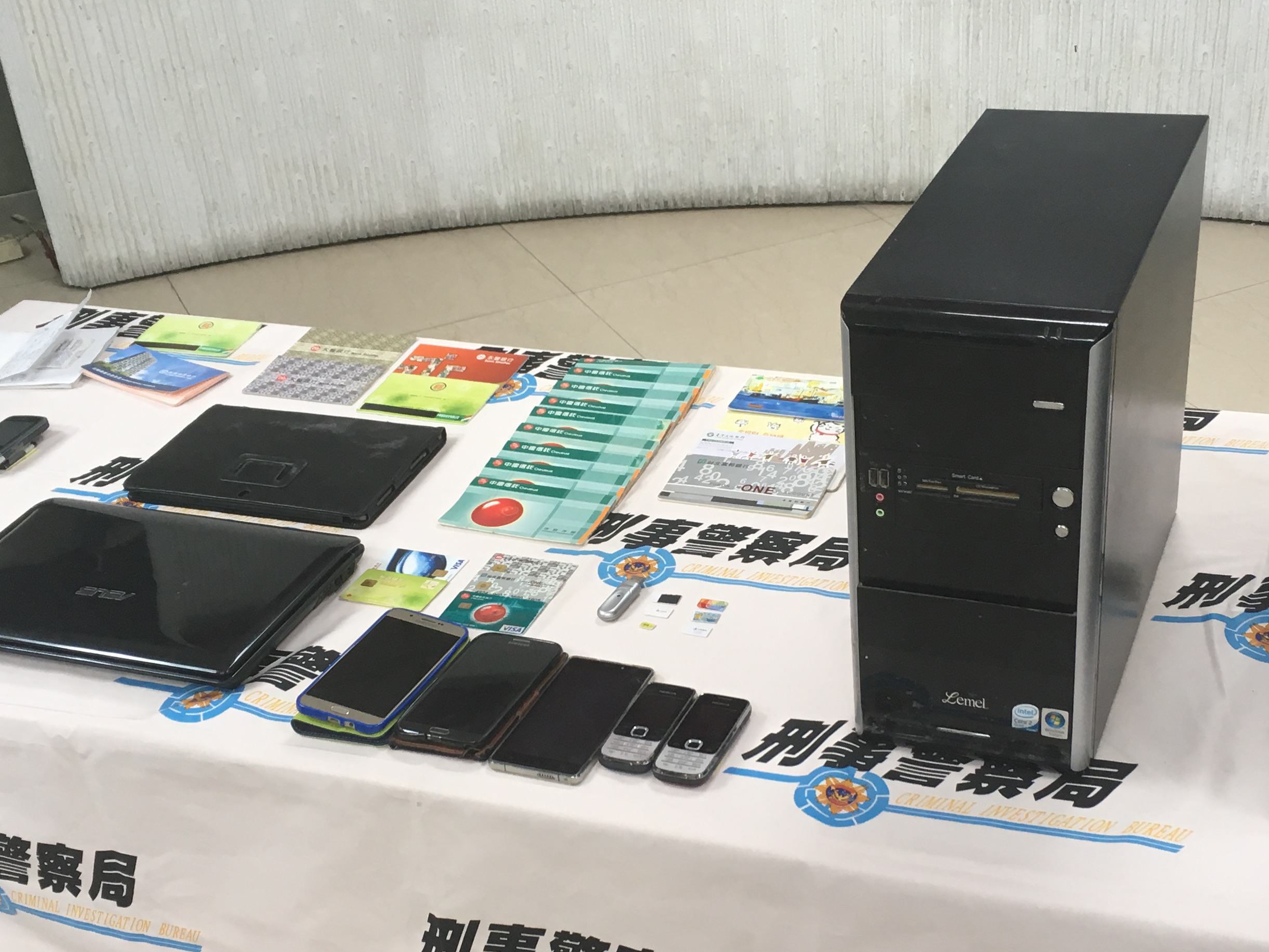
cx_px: 683
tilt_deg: -33.2
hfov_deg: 39.6
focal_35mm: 48
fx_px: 1760
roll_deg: +4.1
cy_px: 626
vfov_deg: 30.1
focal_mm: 4.15
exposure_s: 1/30
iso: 50
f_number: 2.2
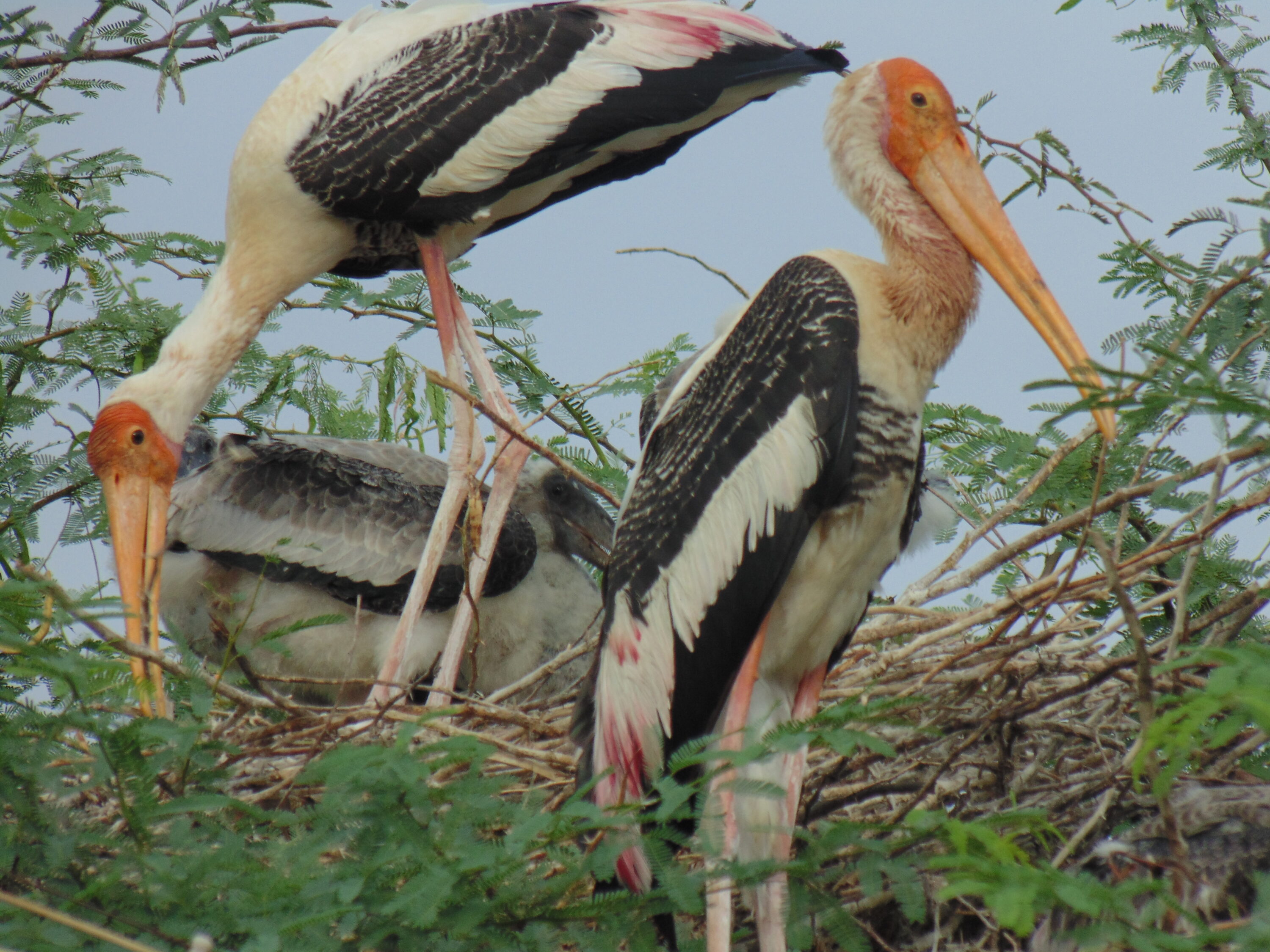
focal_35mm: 487
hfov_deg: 4.1
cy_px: 476
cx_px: 635
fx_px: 17867
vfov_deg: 3.1
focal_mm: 87.3
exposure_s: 1/250
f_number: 5.9
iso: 80
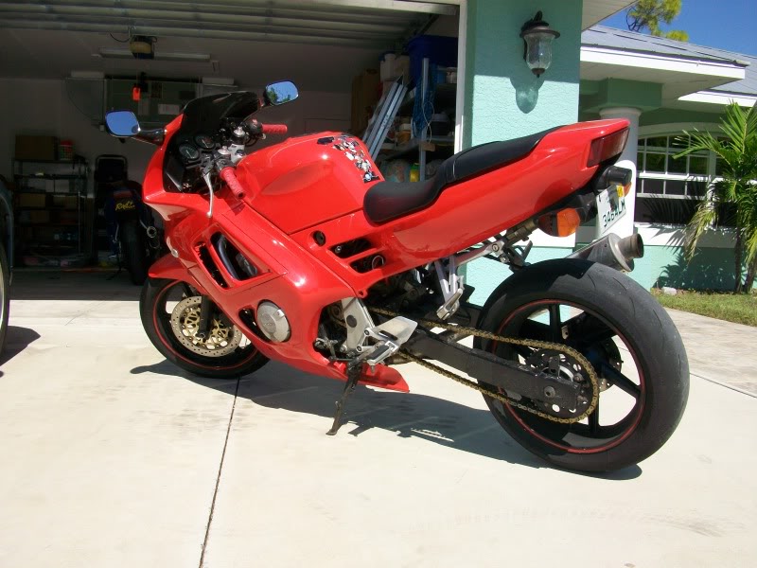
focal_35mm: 32
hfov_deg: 56.8
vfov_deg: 44.2
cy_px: 284
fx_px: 700
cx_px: 378
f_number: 5.5
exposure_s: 1/320
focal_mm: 5.7
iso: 64
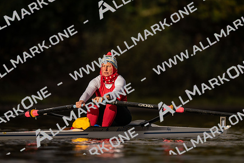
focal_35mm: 605
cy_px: 82
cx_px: 122
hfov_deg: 3.4
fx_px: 4102
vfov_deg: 2.3
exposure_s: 1/2500
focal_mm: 600
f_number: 4
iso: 320
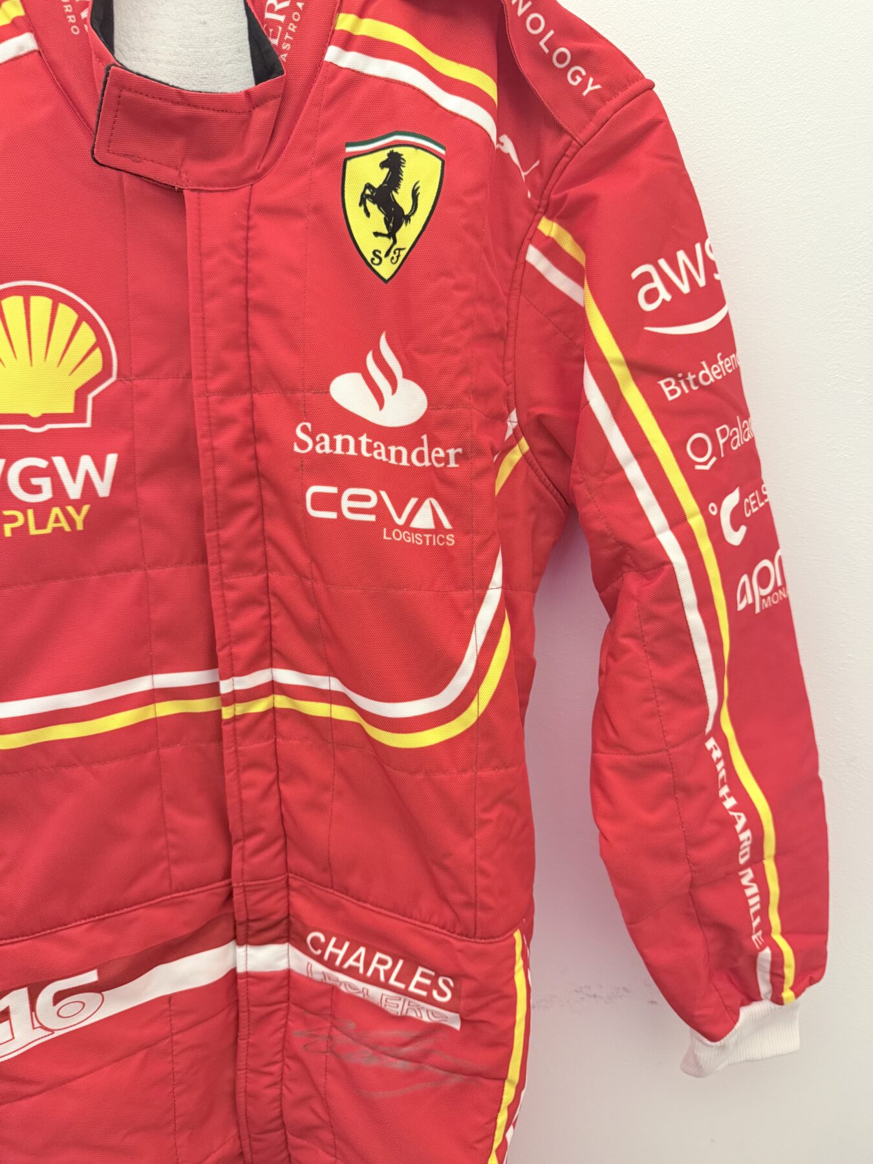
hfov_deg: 56.8
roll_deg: +1.6
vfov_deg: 71.6
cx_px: 436
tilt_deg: -11.4
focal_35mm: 24
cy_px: 582
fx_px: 807
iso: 640
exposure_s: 1/33
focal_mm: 6.76
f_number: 1.78
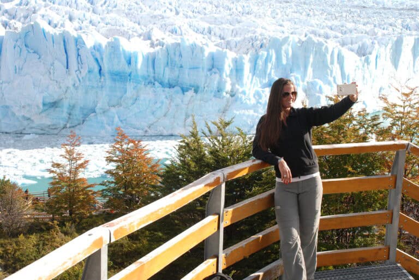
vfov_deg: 25.8
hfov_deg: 37.8
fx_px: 612
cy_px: 140
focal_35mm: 52
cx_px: 210
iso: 400
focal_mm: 35
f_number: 9
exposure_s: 1/320
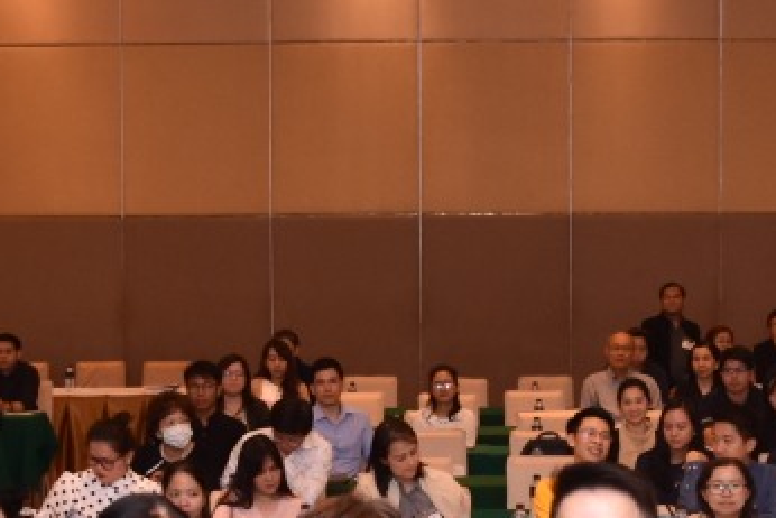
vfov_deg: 11.7
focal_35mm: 117
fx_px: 2523
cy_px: 422
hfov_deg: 17.5
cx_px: 390
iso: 500
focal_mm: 18
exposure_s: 1/80
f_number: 5
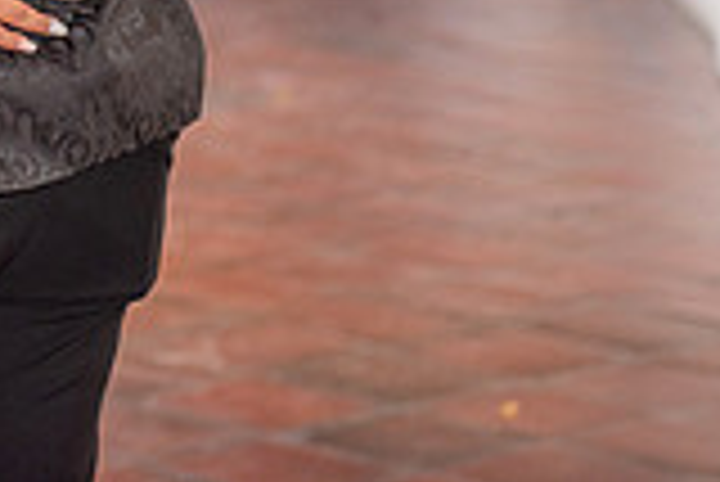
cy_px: -385
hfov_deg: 7.9
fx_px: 5084
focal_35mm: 254
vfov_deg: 5.3
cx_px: -482
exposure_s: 1/160
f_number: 2.8
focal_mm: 70
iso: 800
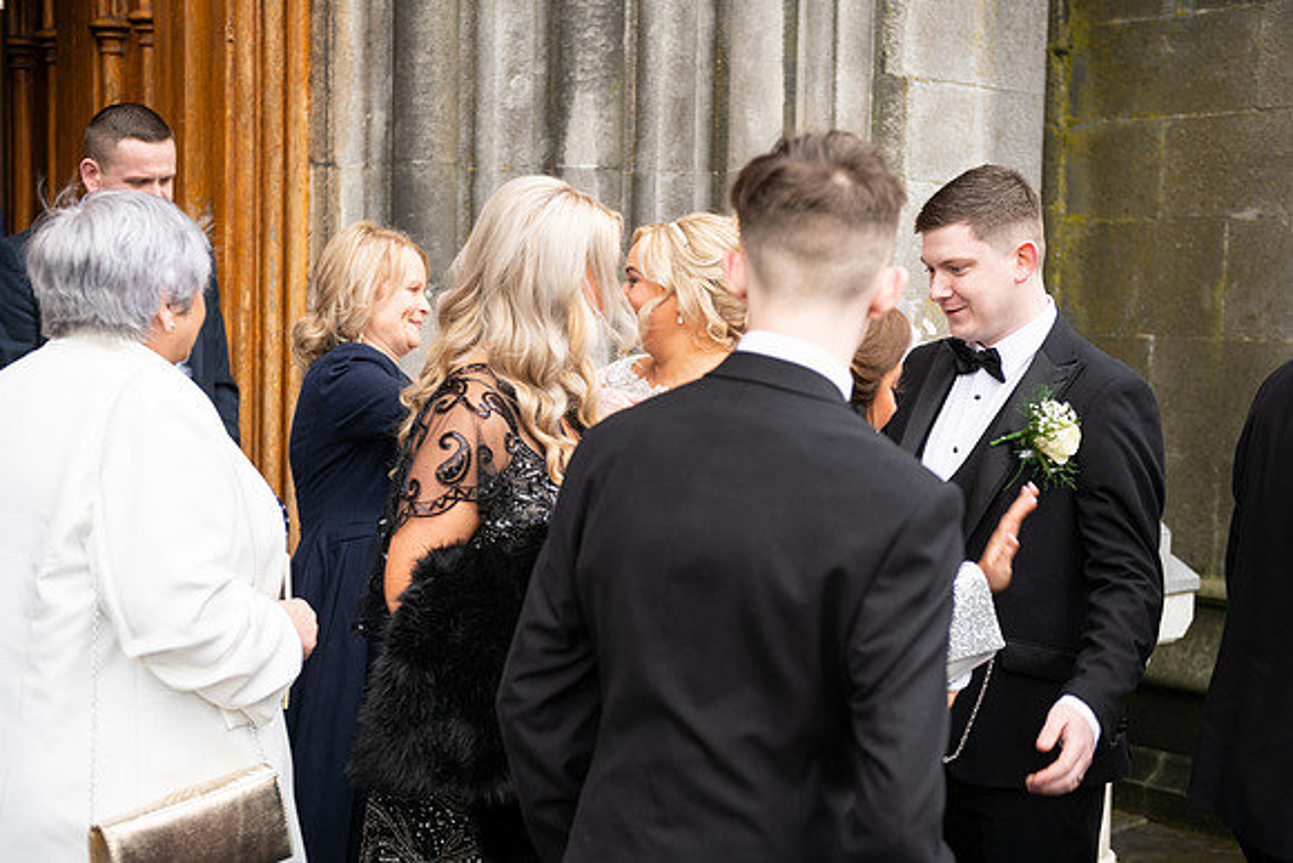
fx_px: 1868
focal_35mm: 52
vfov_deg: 26.0
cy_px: 432
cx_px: 646
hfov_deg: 38.2
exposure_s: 1/160
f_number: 3.5
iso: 125
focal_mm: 52
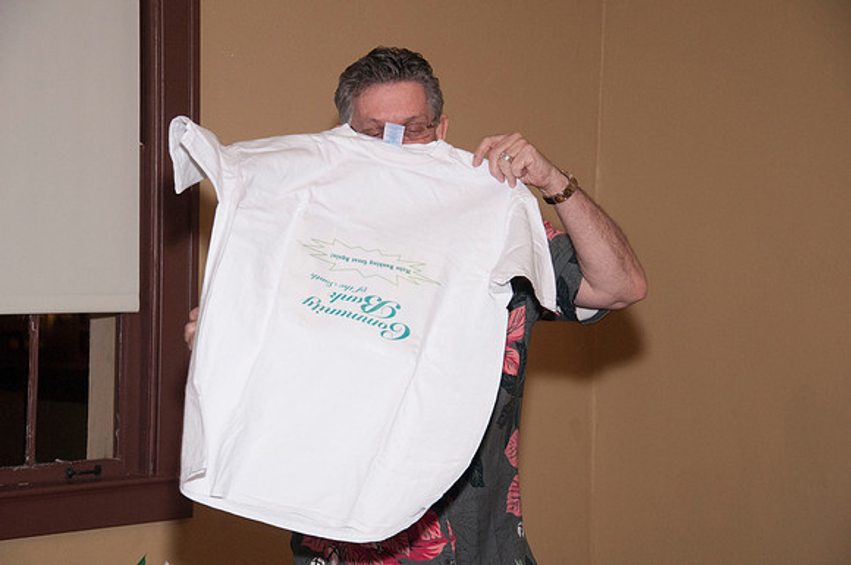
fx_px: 2195
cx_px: 426
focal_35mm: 93
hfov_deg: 21.9
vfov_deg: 14.7
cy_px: 282
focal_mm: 62
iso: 800
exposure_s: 1/80
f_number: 5.6
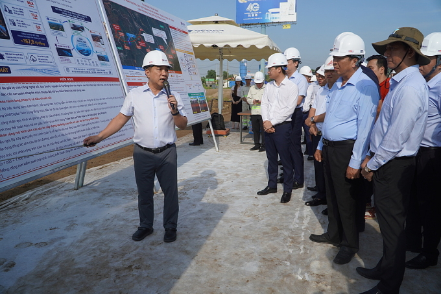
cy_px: 147
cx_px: 220
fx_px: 331
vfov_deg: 47.9
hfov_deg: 67.4
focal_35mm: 27
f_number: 4.5
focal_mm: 18
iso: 100
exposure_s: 1/1250
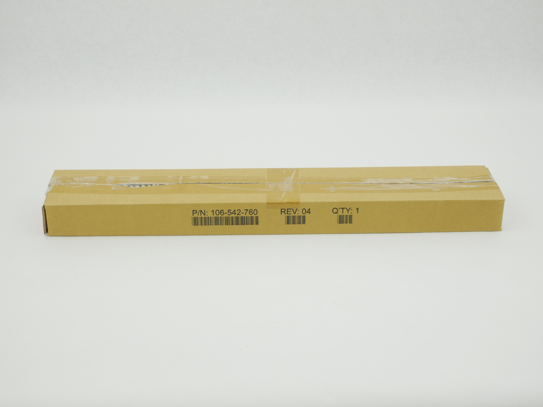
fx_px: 942
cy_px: 204
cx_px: 272
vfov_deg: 24.4
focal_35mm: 60
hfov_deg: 32.2
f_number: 6.3
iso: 800
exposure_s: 1/160
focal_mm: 30
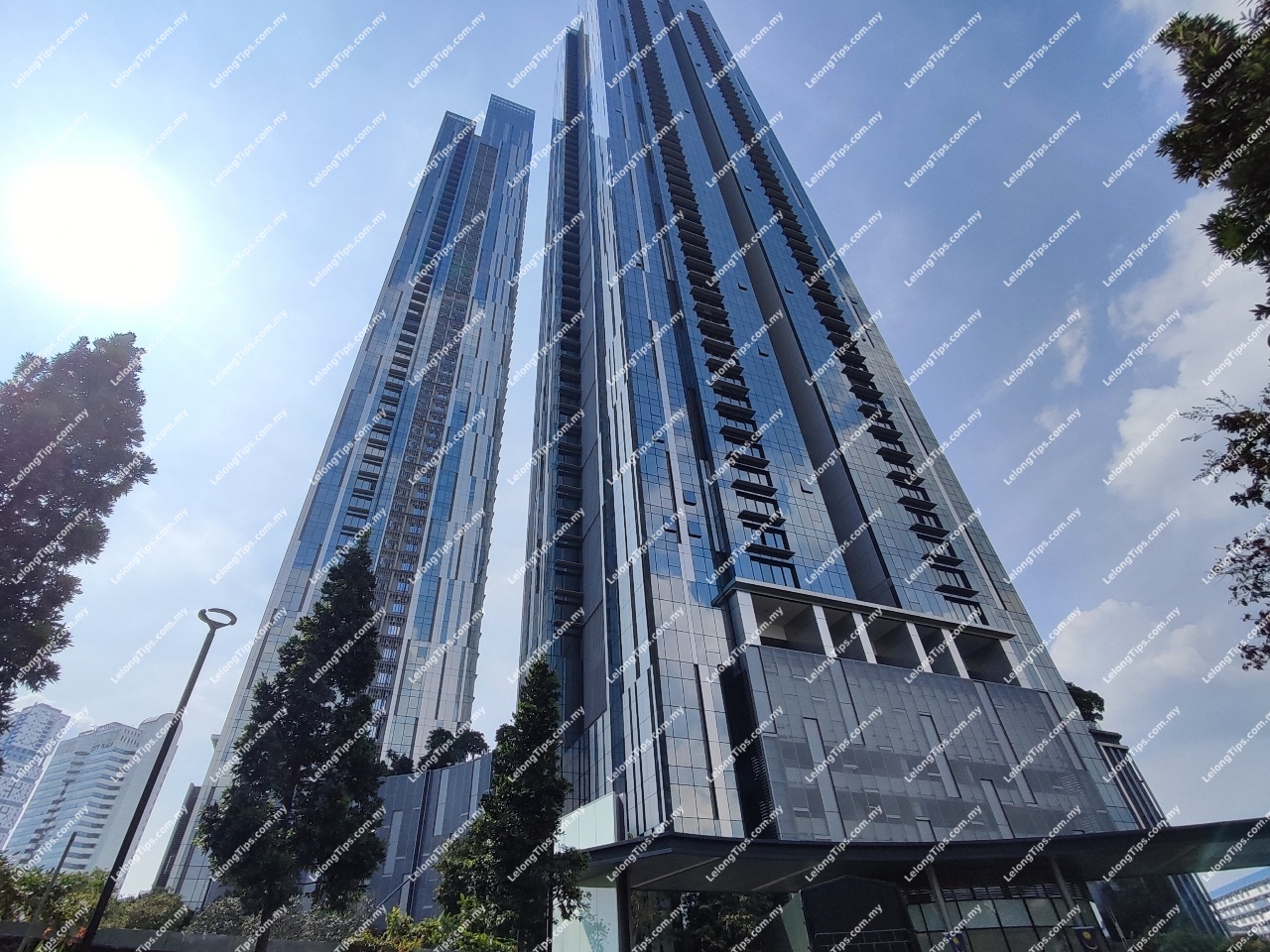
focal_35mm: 16
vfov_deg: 78.1
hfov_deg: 94.5
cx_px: 635
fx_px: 587
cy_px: 476
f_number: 2.2
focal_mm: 1.65
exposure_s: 1/4728
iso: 50
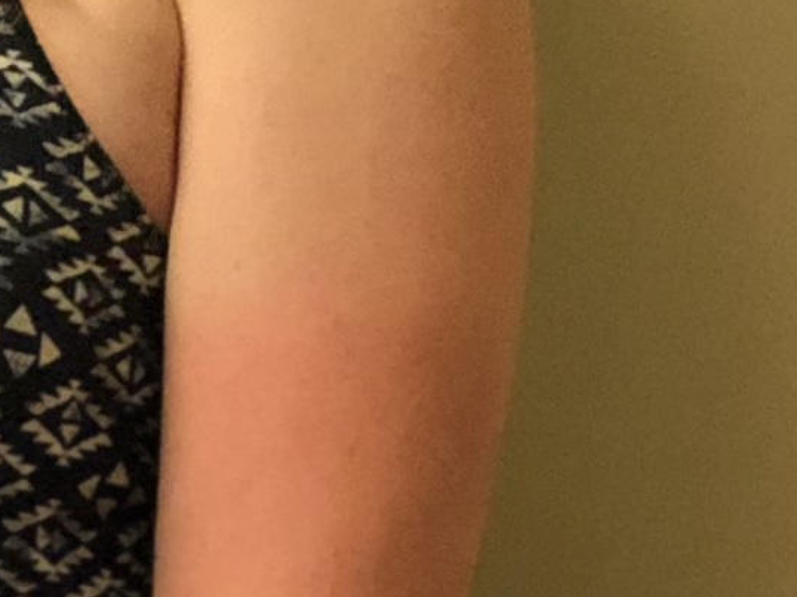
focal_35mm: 390
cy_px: 148
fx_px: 8975
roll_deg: +1.2
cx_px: -1797
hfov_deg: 4.8
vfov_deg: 3.8
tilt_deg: -0.8
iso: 125
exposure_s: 1/30
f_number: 2.4
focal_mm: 6
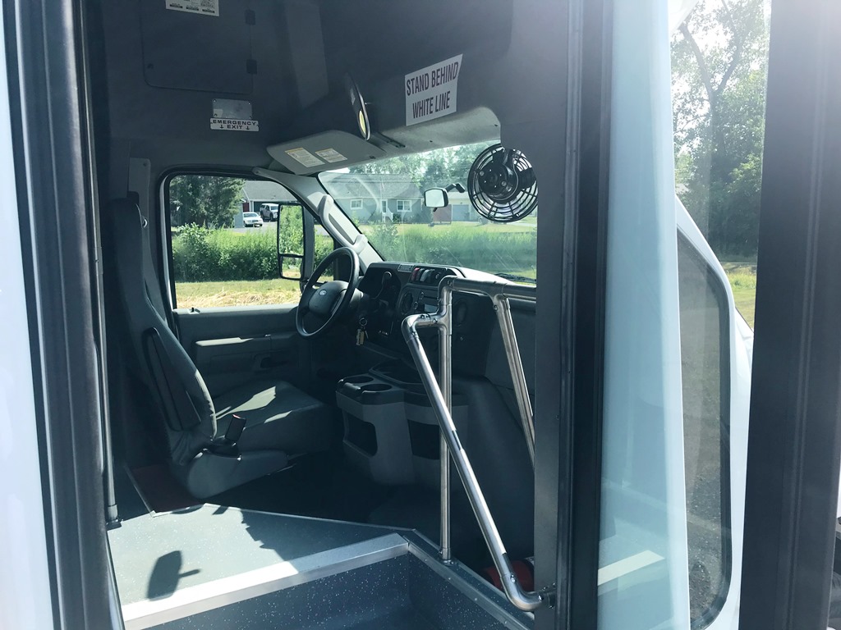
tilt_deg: -7.5
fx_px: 680
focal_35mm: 28
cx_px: 420
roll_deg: +0.4
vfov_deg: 49.7
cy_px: 315
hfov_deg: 63.4
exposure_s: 1/704
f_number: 1.8
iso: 20
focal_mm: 3.99
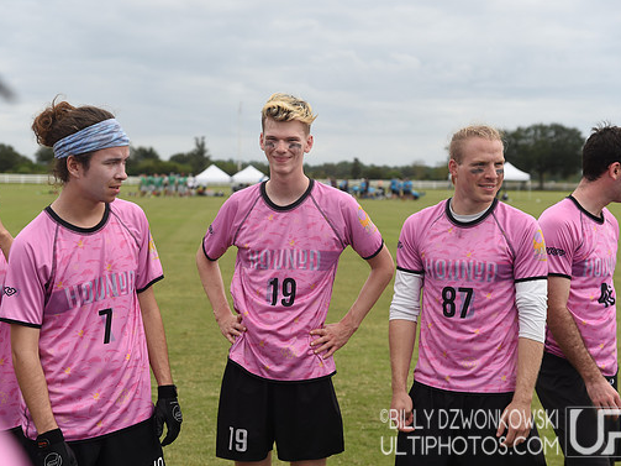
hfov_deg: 37.5
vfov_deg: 28.5
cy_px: 231
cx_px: 301
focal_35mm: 51
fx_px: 915
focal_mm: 46
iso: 100
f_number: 4.5
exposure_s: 1/640
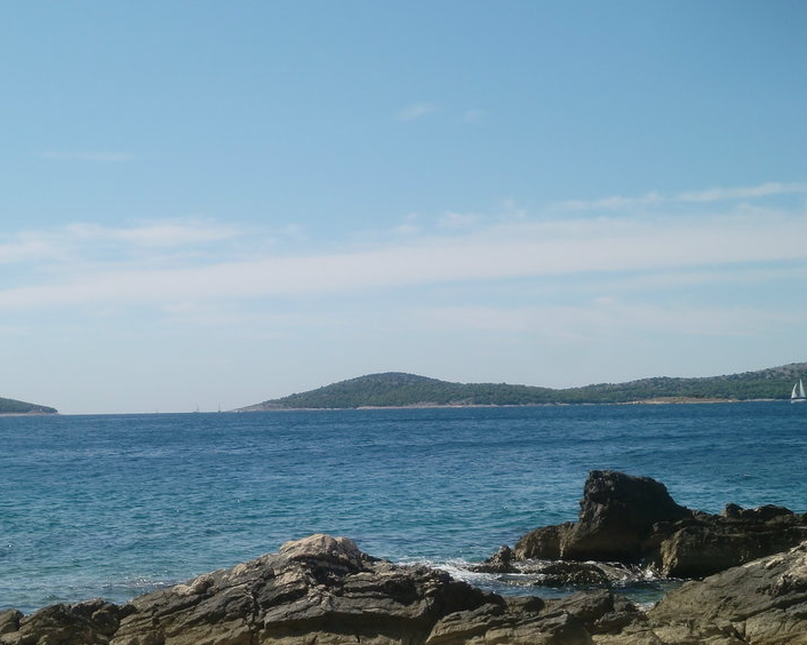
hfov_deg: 27.8
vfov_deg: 22.4
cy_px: 383
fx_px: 1623
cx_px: 280
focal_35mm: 68
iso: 64
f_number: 10
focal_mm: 7.91
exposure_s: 1/200
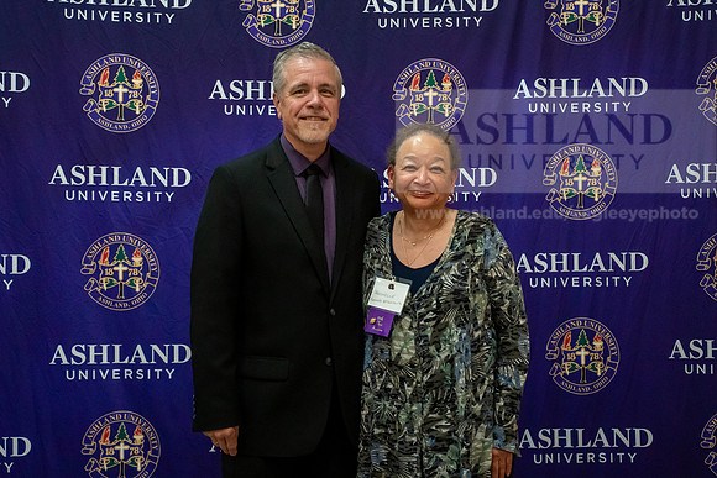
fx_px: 1040
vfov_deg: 25.9
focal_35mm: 52
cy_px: 239
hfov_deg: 38.0
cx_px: 336
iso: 5000
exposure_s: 1/400
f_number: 2.8
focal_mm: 46
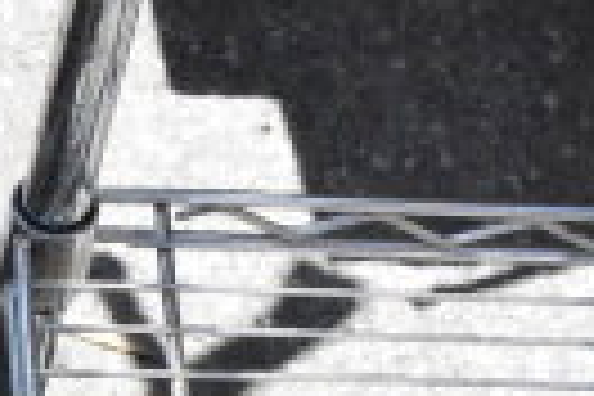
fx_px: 2739
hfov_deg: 11.5
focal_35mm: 166
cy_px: 911
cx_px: -454
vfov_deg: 7.7
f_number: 18
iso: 6400
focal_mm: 24
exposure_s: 1/1250
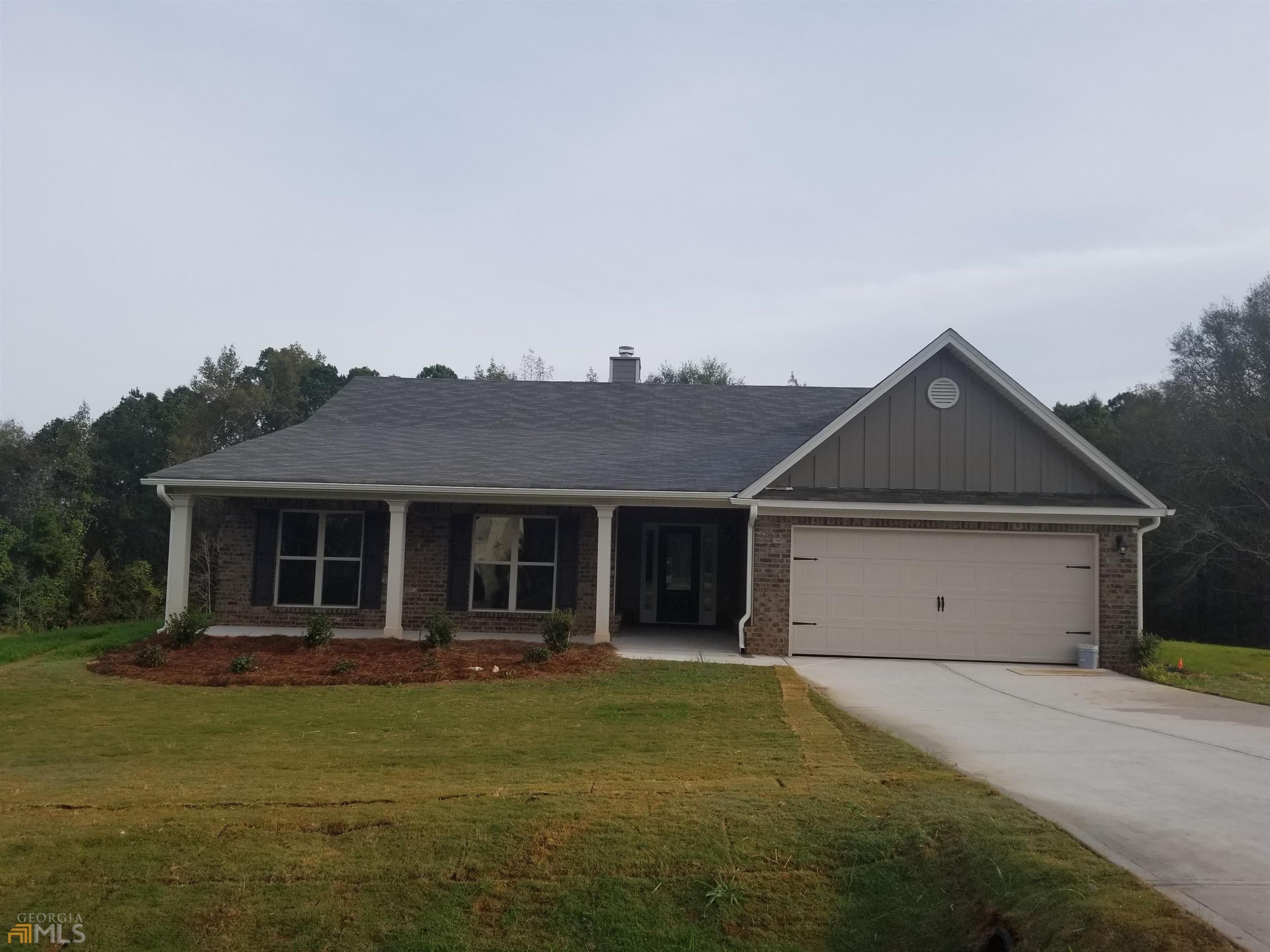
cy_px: 476
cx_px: 635
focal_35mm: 26
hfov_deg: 67.3
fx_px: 954
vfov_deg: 53.1
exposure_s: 1/2144
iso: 50
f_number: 1.7
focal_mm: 4.3
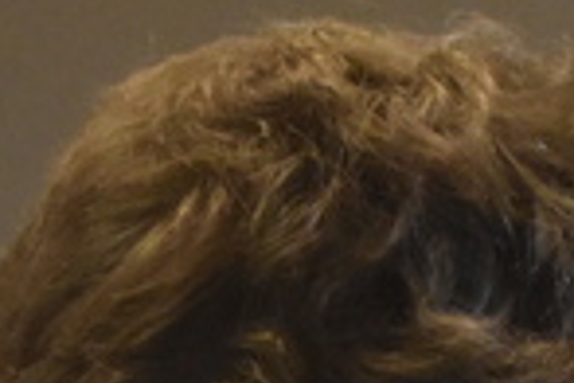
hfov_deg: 4.7
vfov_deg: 3.1
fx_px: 6999
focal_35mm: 439
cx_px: 47
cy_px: 1276
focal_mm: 42
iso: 2800
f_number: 5
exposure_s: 1/125
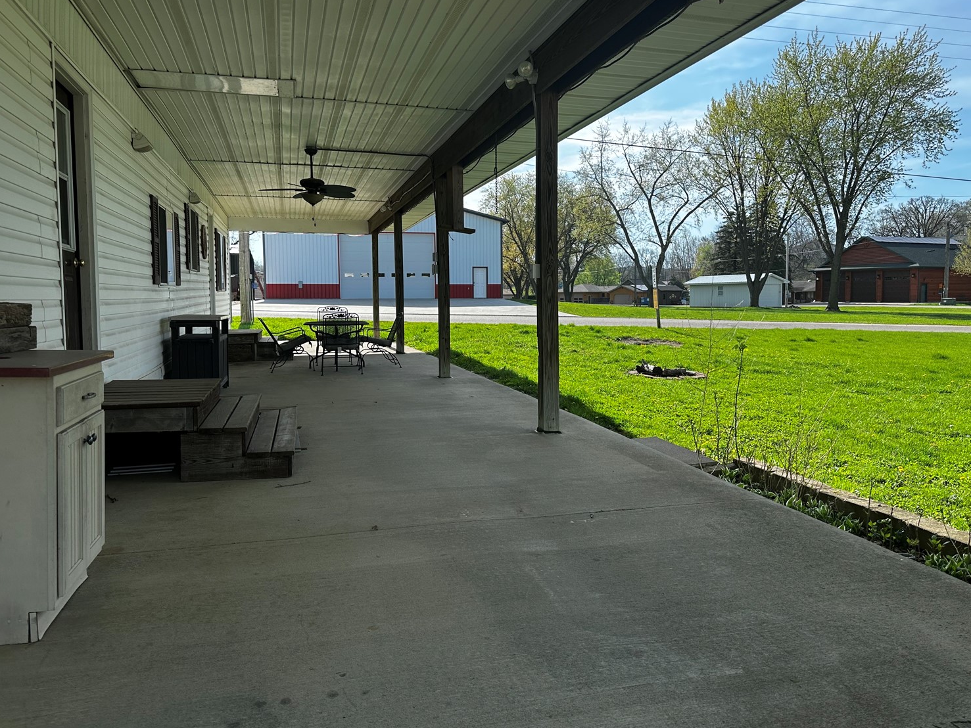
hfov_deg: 67.3
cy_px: 334
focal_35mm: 26
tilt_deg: -3.4
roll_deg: +0.1
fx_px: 729
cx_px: 499
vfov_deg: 53.0
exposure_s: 1/2028
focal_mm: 6.86
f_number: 1.78
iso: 80
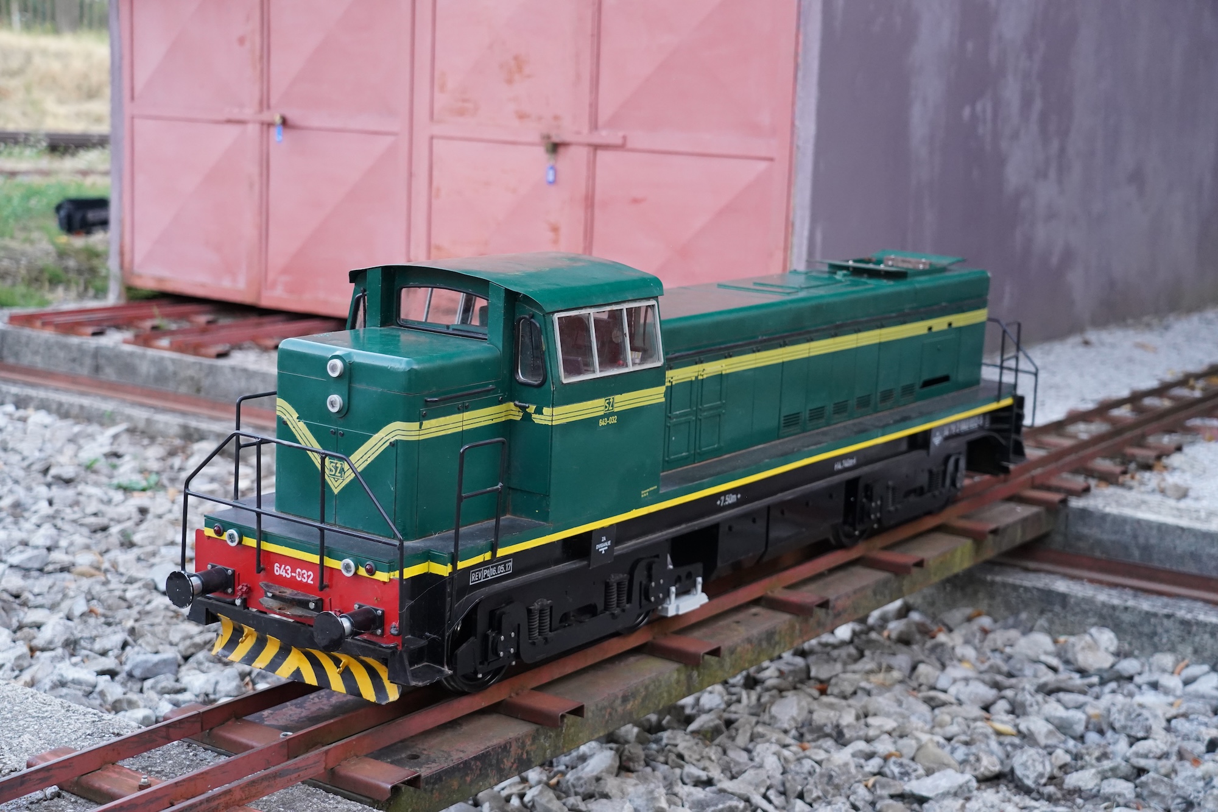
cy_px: 406
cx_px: 609
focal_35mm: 52
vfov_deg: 26.0
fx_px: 1759
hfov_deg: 38.2
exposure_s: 1/160
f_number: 4
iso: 4000
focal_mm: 52
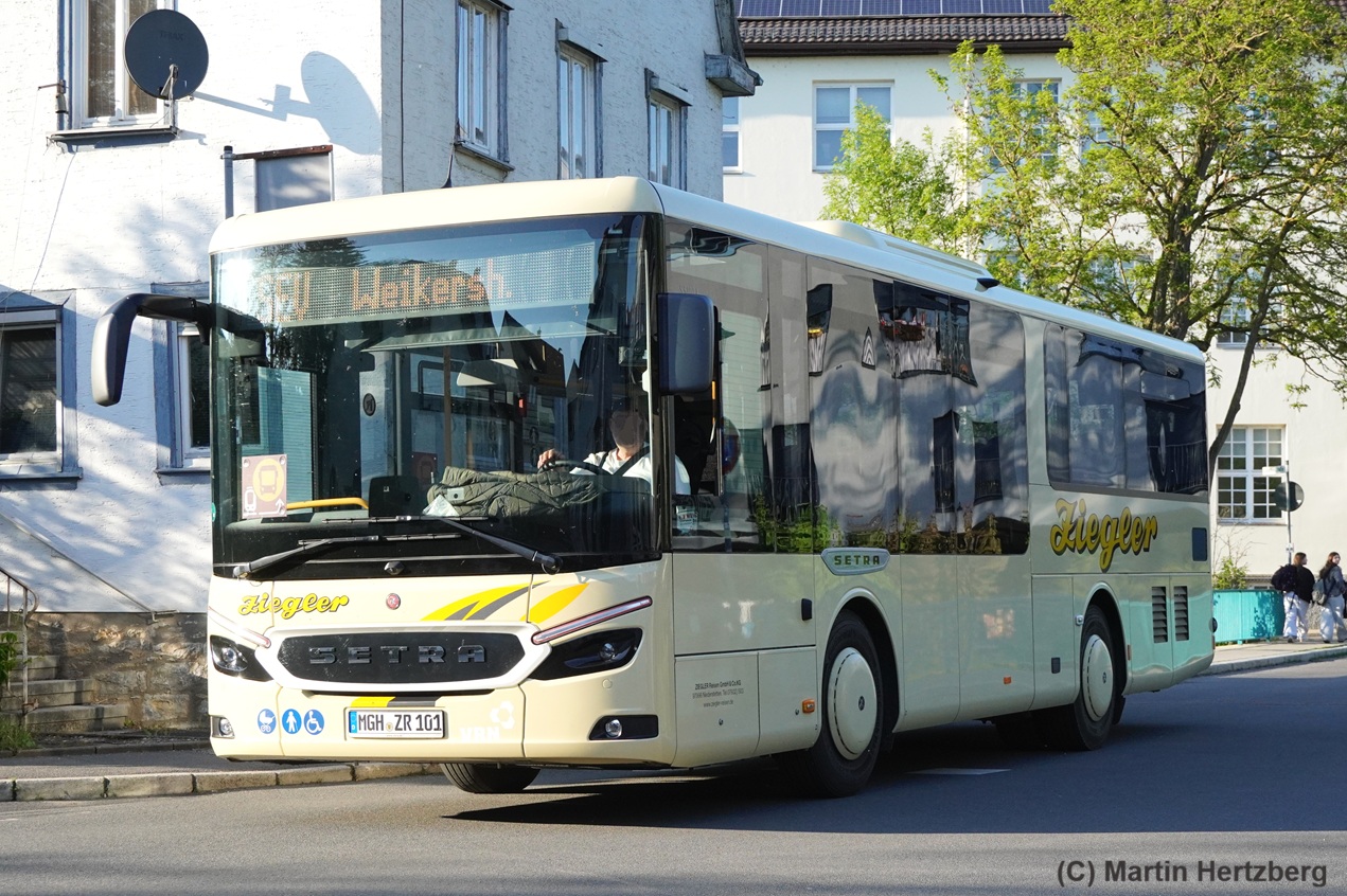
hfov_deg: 36.0
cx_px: 674
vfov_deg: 24.4
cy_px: 448
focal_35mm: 56
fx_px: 2075
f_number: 4.5
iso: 1000
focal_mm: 37
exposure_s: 1/2000
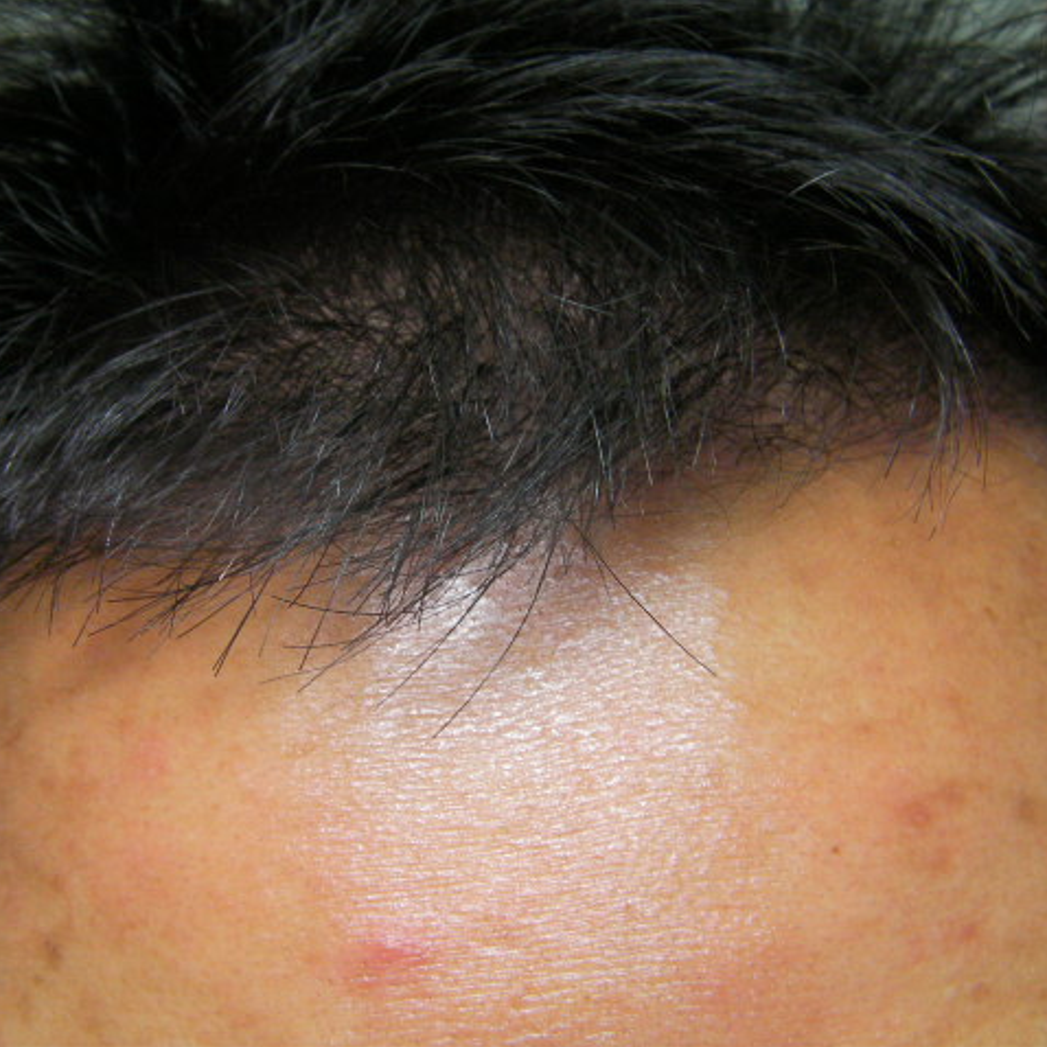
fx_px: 1540
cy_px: 524
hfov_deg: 37.5
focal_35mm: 45
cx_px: 456
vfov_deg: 37.6
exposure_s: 1/30
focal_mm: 6.8
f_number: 3.5
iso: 136
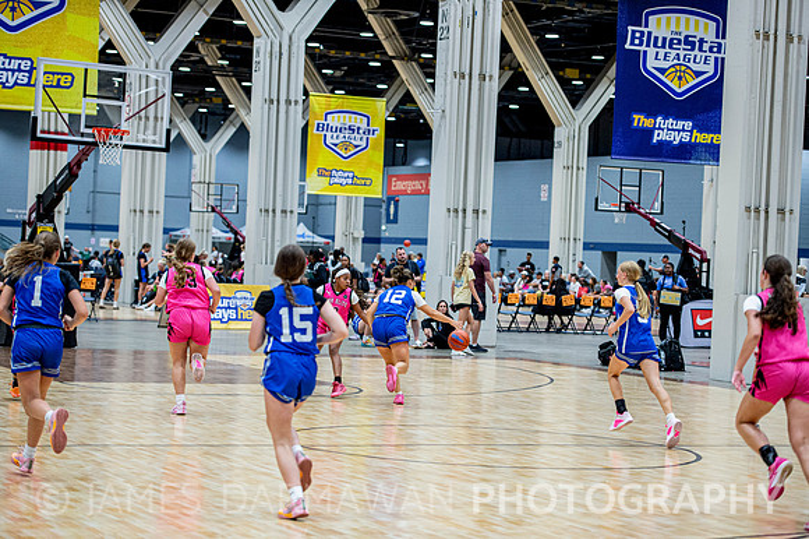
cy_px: 270
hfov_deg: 22.2
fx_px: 2066
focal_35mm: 92
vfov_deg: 14.8
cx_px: 404
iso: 2000
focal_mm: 92
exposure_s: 1/500
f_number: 2.8
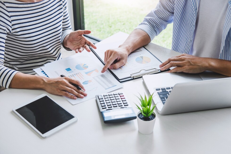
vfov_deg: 25.5
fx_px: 340
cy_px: 77
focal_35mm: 53
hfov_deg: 37.5
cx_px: 116
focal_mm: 35
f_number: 4
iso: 200
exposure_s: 1/180
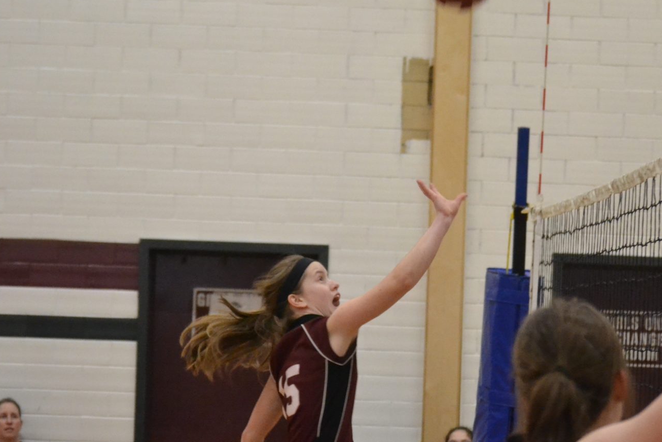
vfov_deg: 9.3
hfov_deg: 13.9
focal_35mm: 148
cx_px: 397
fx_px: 2721
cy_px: 182
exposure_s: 1/200
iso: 3600
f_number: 4.2
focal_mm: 62
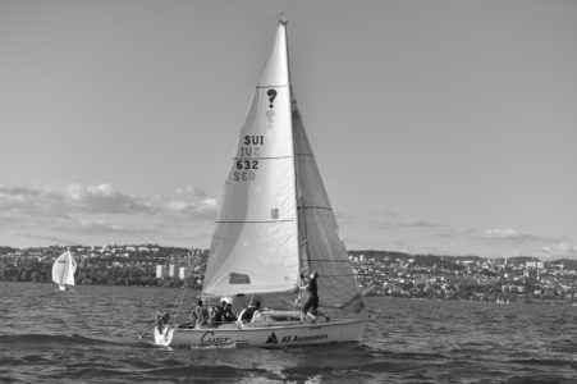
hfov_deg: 39.6
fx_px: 801
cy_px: 192
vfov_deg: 27.0
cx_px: 288
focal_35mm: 50
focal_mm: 50
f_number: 2.8
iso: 140
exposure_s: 1/4000
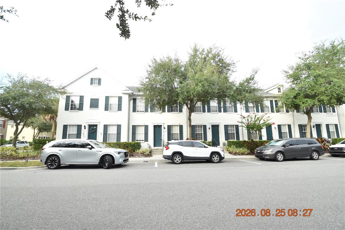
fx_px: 144
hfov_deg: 100.4
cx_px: 172
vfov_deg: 77.3
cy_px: 115
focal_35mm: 15
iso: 320
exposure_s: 1/250
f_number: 8
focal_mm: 10
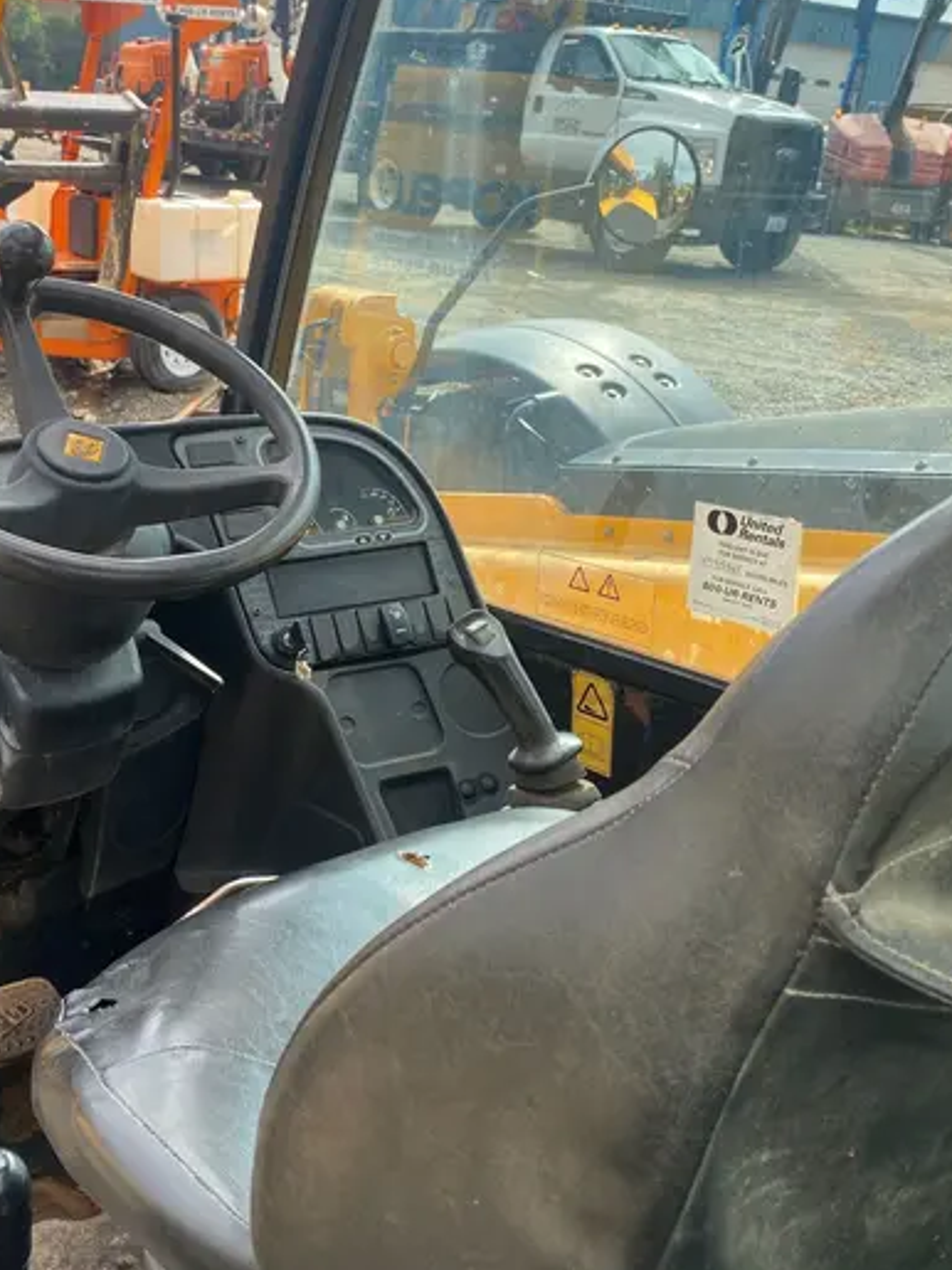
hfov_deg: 38.2
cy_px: 670
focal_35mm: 37
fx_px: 1357
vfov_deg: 50.1
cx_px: 306
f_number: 1.8
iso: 32
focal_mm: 4.25
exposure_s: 1/827
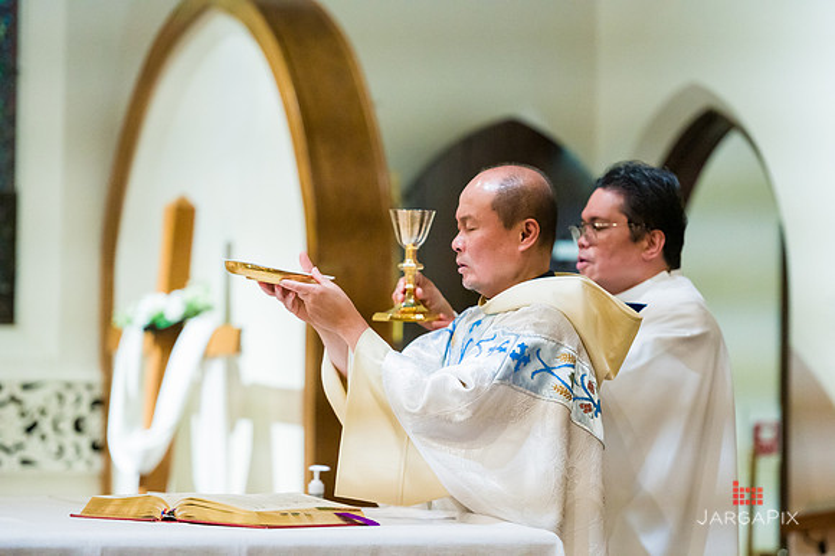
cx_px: 418
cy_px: 278
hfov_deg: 12.8
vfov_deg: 8.6
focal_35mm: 160
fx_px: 3709
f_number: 3.2
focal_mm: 160
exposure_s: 1/250
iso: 6400
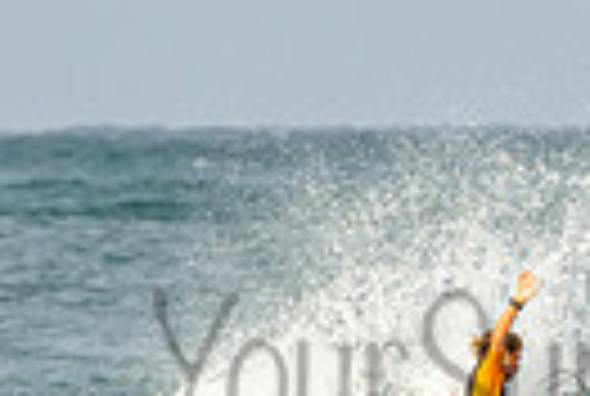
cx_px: 617
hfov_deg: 1.6
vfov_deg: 1.0
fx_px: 21765
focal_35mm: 1325
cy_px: 322
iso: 200
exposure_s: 1/1250
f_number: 5.6
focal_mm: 200
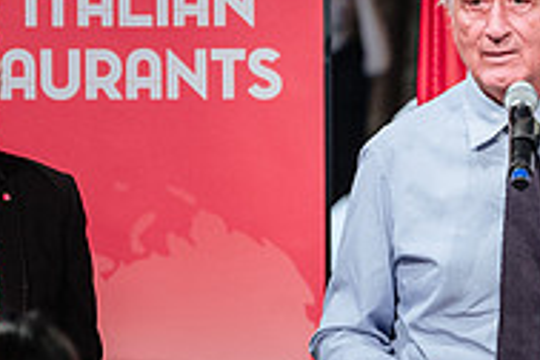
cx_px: 514
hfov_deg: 4.4
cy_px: 150
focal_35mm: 470
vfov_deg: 2.9
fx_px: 7049
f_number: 2.8
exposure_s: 1/125
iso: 1600
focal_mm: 102.2
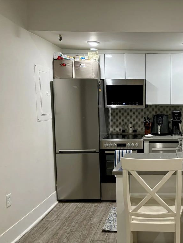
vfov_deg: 52.6
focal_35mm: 35
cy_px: 122
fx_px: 247
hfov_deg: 38.1
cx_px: 163
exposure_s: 1/60
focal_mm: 5.96
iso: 100
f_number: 1.6
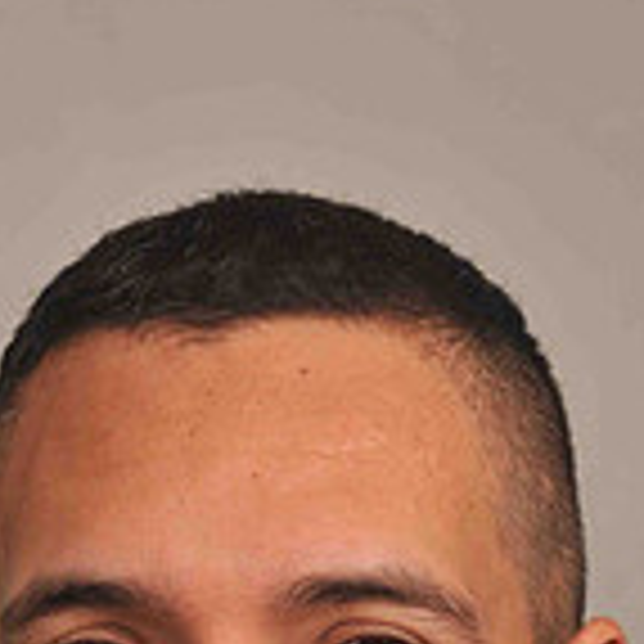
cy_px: 842
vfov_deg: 4.2
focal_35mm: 420
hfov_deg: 4.2
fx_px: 8847
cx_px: 263
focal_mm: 105
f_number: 6.3
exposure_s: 1/60
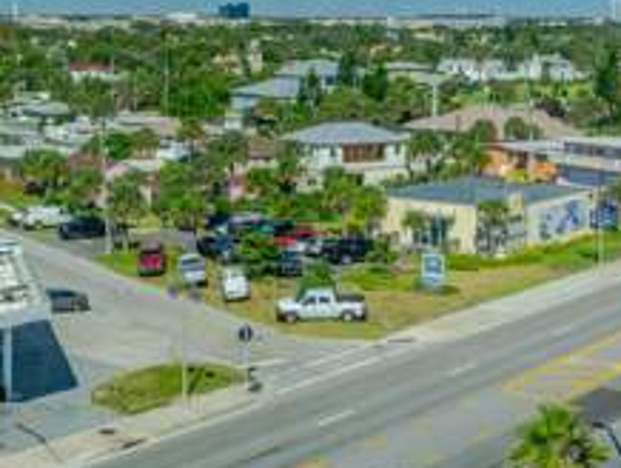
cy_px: 26
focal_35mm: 74
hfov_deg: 25.5
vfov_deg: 19.5
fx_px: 1329
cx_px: 68
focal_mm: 35
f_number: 9
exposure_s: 1/400
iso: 320
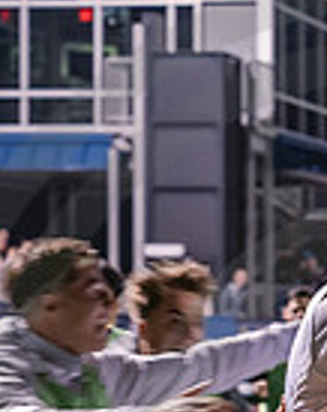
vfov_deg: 6.9
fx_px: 3387
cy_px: 498
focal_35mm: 279
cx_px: 423
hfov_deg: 5.5
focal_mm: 70
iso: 2500
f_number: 3.5
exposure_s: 1/125
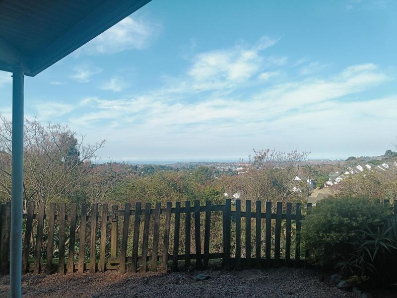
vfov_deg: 54.9
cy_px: 149
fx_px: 287
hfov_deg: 69.4
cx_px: 198
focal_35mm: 25
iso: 50
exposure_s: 1/482
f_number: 1.7
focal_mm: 4.7
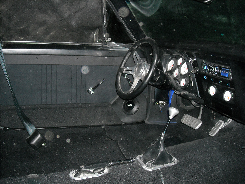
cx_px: 122
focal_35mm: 35
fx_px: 248
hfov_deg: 52.6
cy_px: 92
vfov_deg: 40.7
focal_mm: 5.7
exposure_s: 1/60
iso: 400
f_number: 2.8
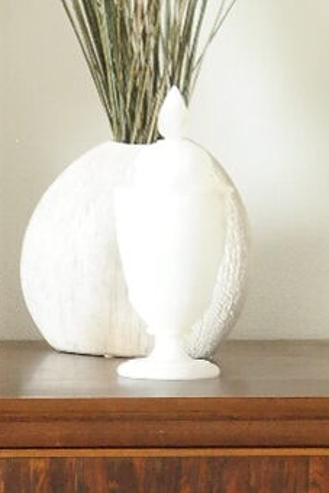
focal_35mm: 269
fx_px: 3684
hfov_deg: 5.1
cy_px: 648
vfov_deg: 7.6
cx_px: -216
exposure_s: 1/25
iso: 1600
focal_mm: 35
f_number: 5.6
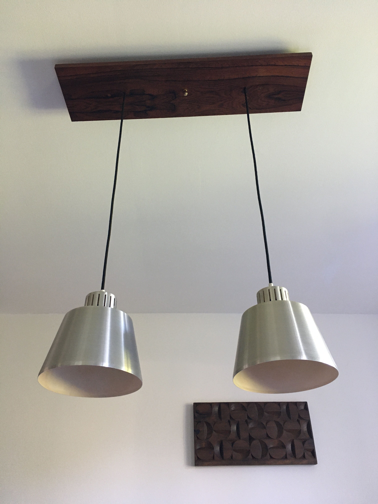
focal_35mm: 29
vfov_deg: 61.7
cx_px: 189
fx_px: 422
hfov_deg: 48.2
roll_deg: +0.6
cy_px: 252
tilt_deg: +33.6
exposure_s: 1/33
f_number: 2.2
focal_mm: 4.15
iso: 160
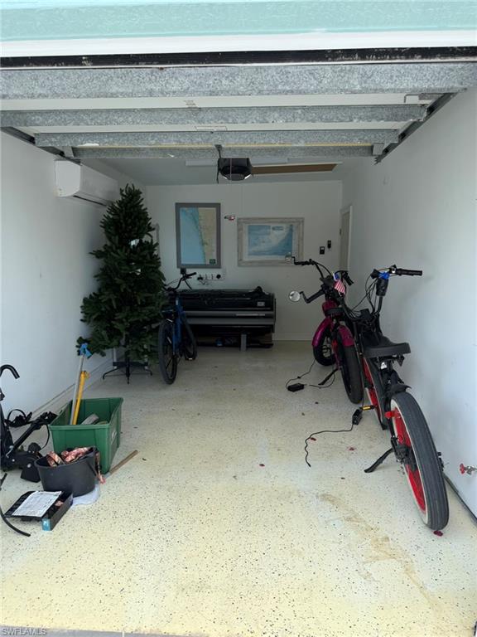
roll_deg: -0.7
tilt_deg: -9.3
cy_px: 318
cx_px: 238
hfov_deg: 56.8
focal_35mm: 24
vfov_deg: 71.6
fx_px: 441
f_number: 1.78
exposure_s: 1/1018
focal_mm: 6.76
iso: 100
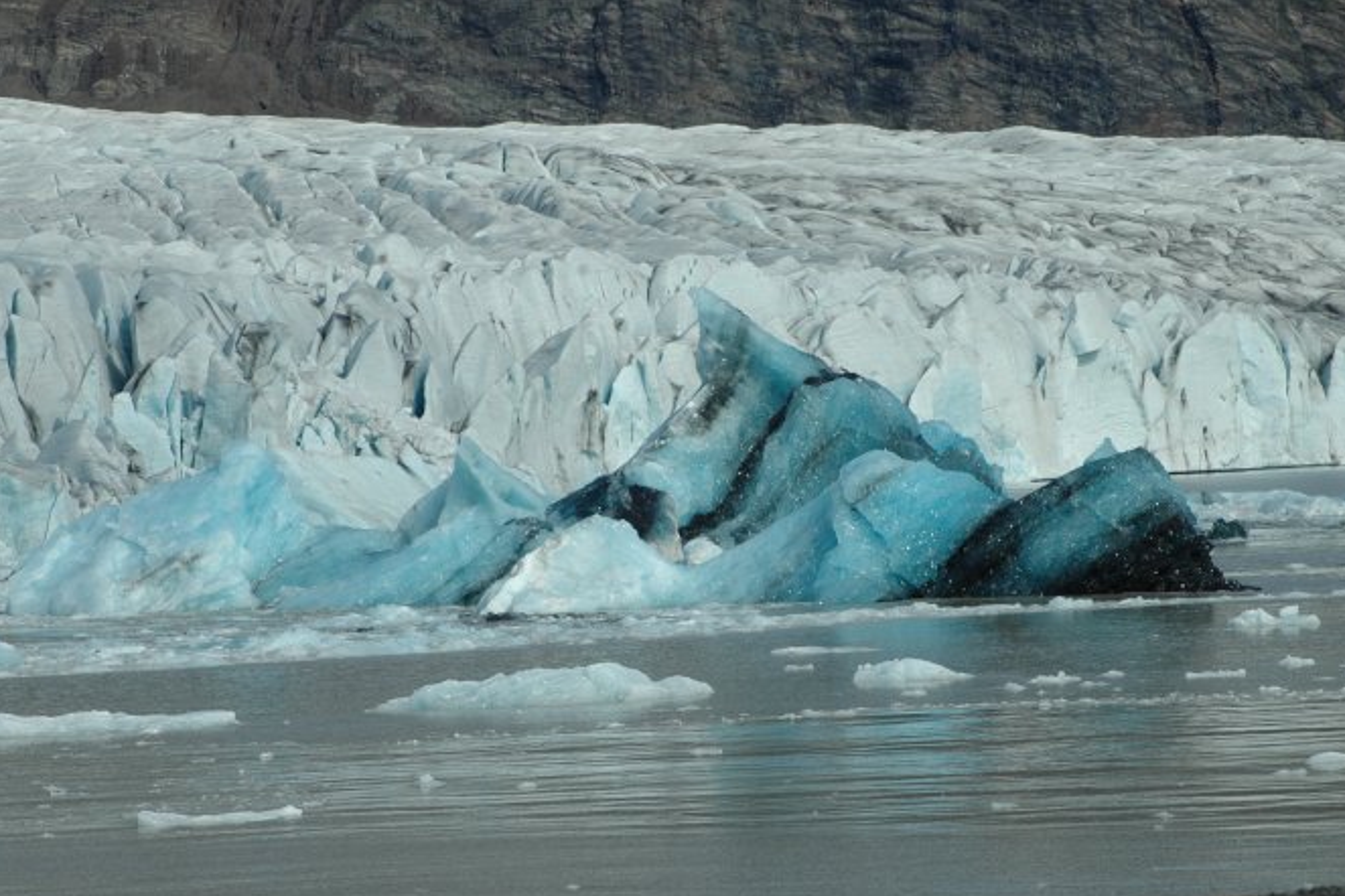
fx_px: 7920
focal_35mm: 212
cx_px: 658
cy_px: 482
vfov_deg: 6.5
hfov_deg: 9.7
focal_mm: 130
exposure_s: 1/640
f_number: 11
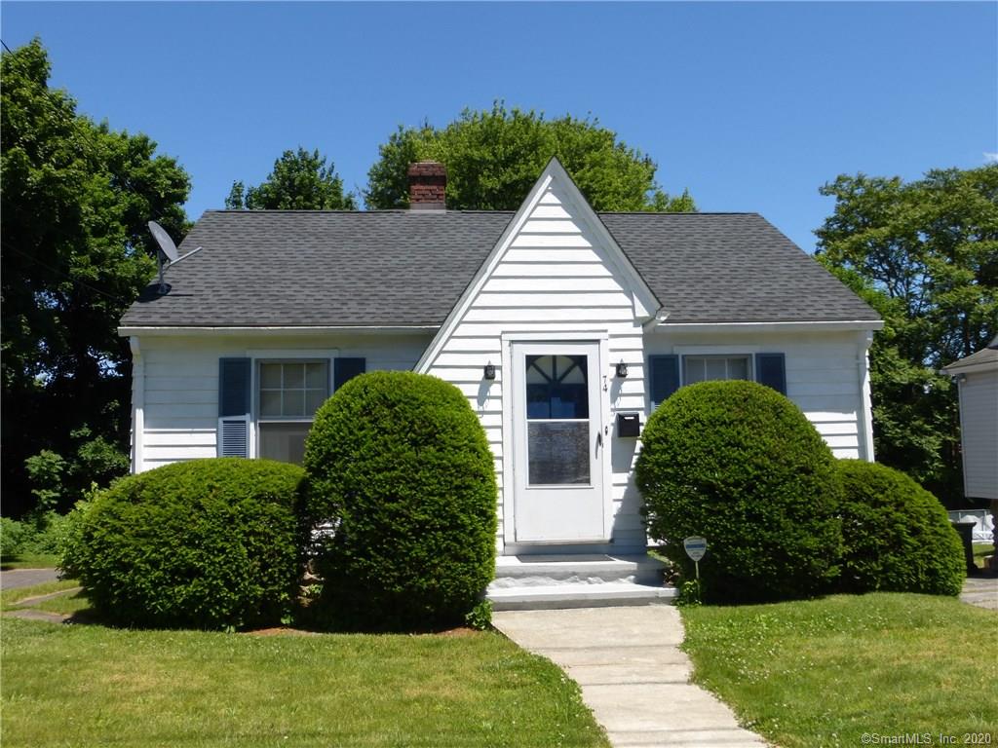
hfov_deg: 58.4
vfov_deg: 45.4
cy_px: 374
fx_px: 894
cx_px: 499
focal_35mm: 31
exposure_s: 1/800
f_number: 4
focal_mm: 5.4
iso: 100
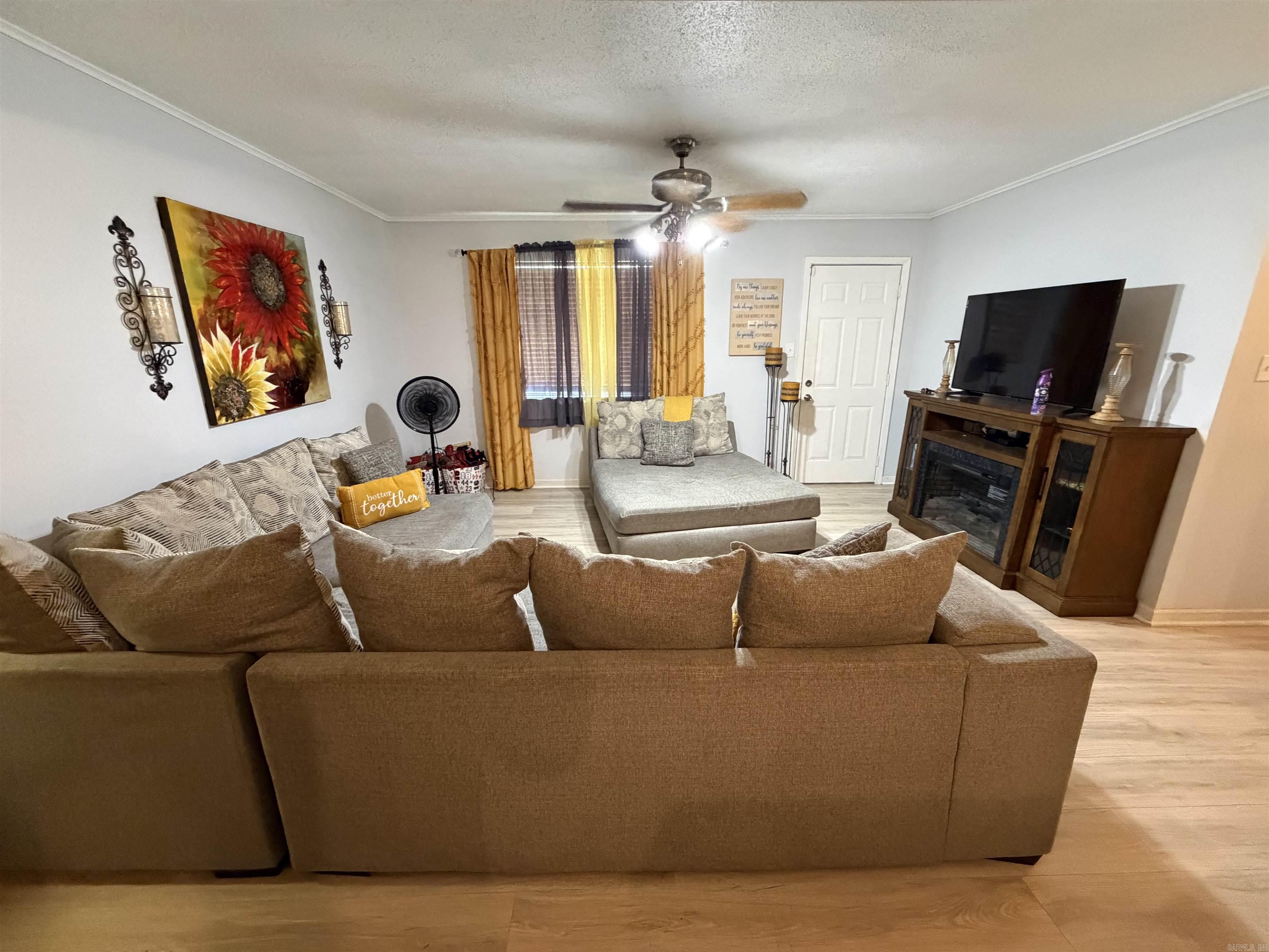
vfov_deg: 85.7
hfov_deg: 102.1
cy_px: 476
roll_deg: +0.4
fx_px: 513
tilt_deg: -15.8
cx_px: 634
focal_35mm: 14
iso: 800
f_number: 2.2
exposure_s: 1/60
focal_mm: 2.22
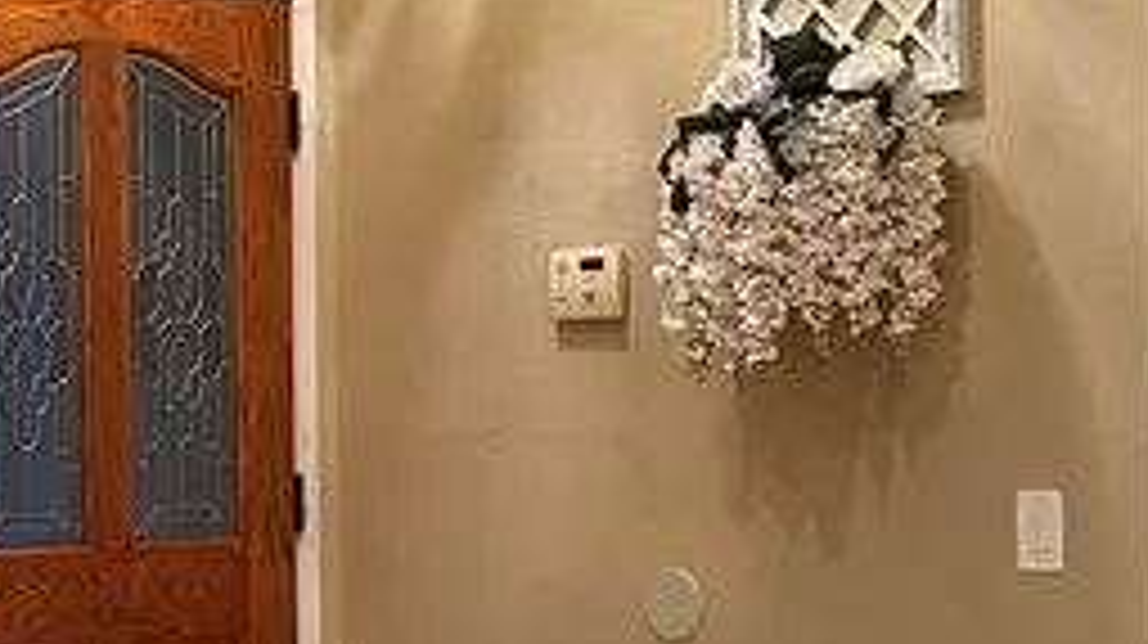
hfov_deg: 19.6
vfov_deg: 11.5
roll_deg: +0.6
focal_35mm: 105
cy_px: 459
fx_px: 3194
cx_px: -63
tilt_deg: -1.8
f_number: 1.78
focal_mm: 6.86
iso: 320
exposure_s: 1/60
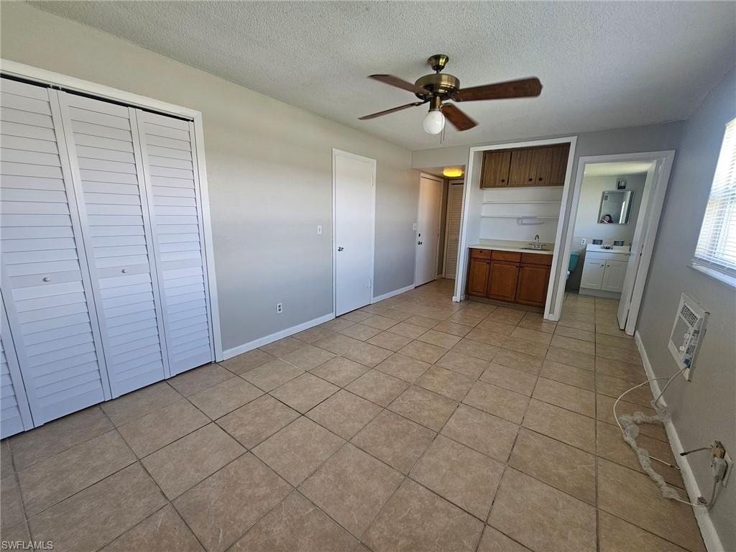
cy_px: 276
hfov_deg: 106.2
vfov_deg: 89.9
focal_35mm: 13
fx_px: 276
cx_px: 368
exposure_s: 1/60
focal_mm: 2.2
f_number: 2.2
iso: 64
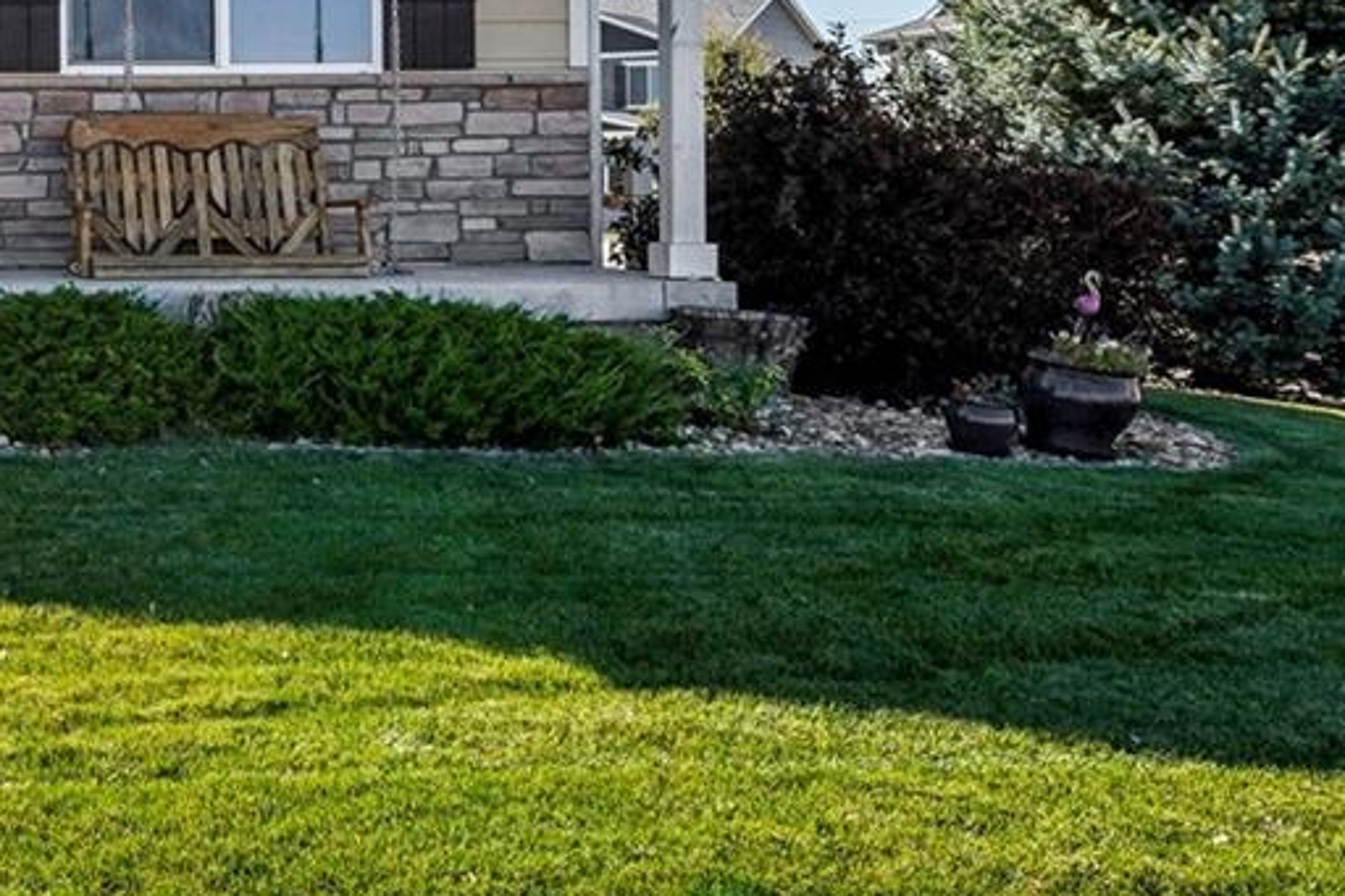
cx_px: -276
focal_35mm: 52
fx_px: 1926
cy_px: -42
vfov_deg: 24.7
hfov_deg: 31.9
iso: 100
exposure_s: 1/250
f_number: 8
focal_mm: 11
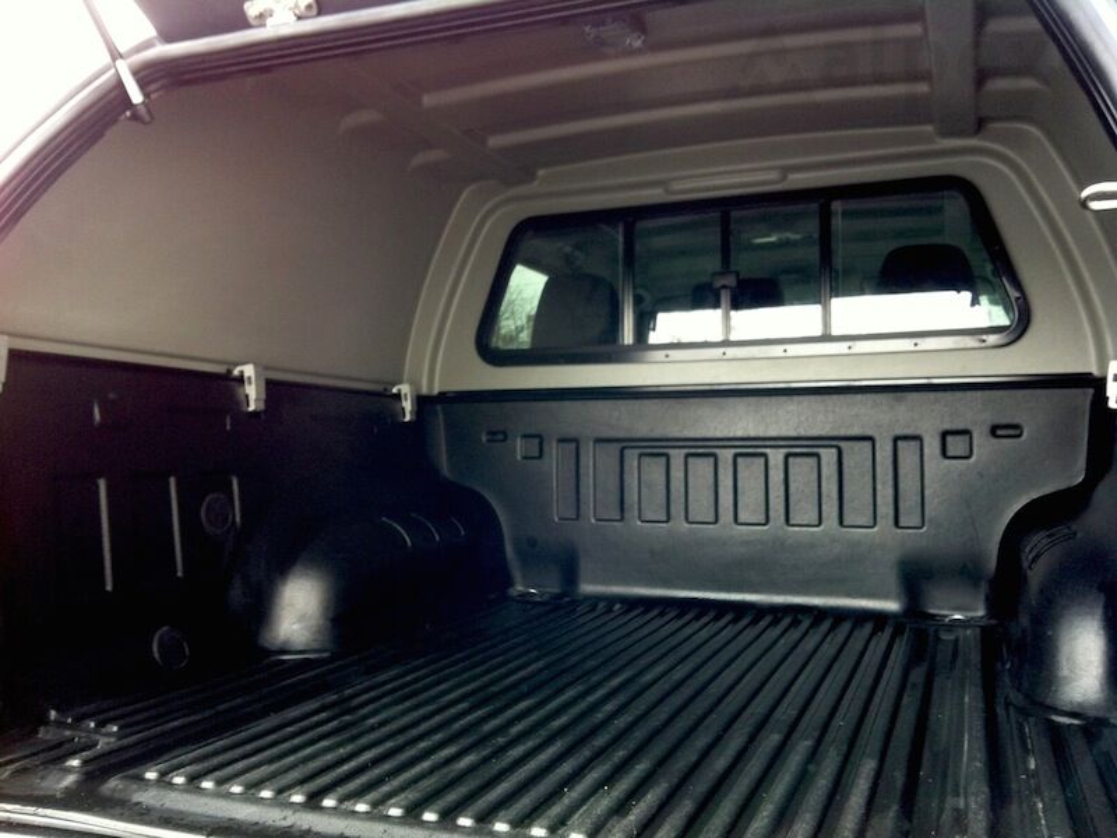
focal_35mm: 35
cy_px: 419
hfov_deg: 52.6
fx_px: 1129
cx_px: 558
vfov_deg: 40.7
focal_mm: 3.85
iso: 80
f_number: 2.8
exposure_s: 1/20
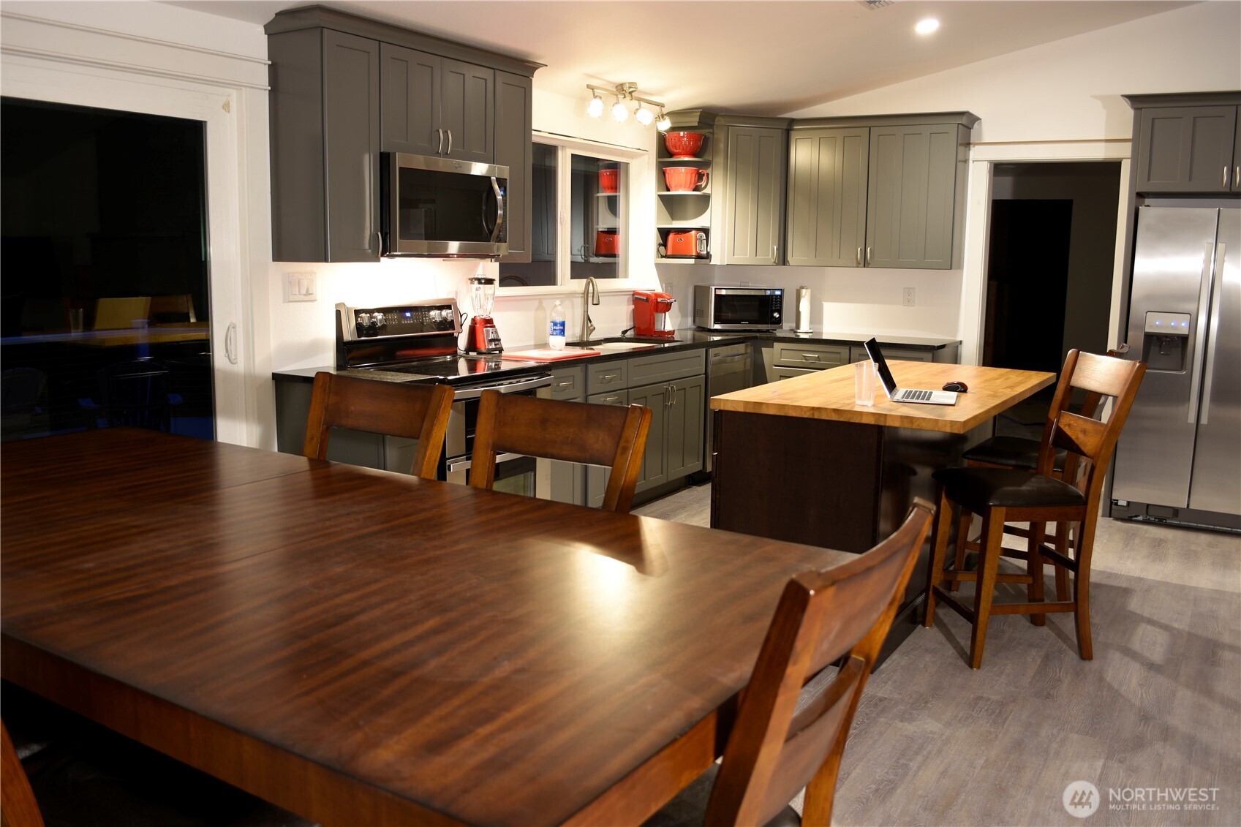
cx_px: 620
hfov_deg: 61.9
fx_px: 1034
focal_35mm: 30
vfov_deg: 43.6
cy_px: 414
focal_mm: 20
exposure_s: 2.5
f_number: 3.8
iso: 100
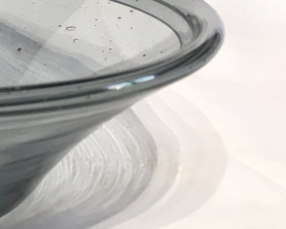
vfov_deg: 17.9
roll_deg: -1.1
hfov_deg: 19.7
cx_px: -133
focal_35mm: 85
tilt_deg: -13.2
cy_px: 37
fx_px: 719
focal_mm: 4.15
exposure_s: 1/33
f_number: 2.2
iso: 64
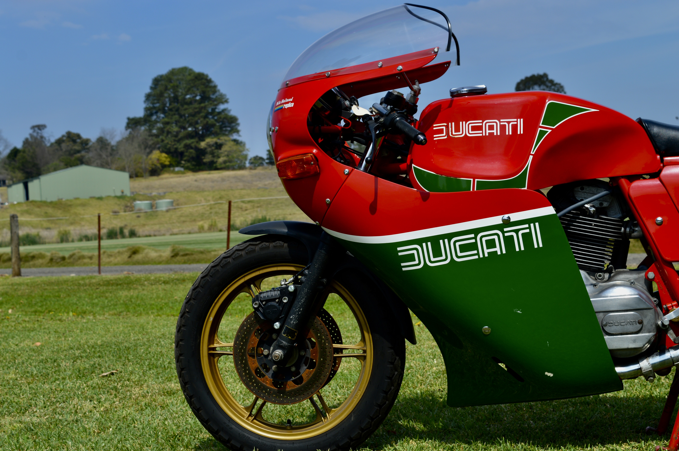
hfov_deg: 33.4
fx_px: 1131
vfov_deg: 22.6
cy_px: 226
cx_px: 340
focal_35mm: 60
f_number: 9
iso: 100
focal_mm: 40
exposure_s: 1/320
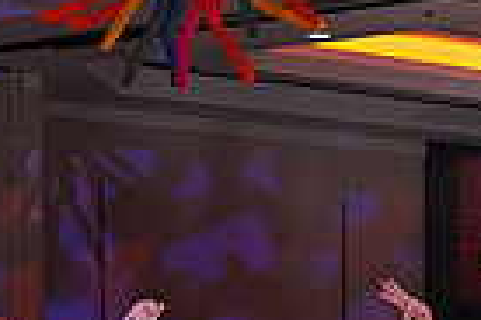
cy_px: 544
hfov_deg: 11.0
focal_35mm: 177
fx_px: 2365
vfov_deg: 7.6
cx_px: 791
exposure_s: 1/400
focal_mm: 42
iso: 5000
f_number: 5.6
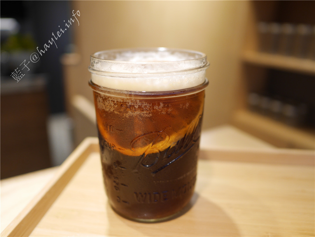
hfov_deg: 60.0
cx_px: 158
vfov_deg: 46.8
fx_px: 273
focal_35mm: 30
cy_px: 118
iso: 200
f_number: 1.8
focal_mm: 15
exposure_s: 1/125
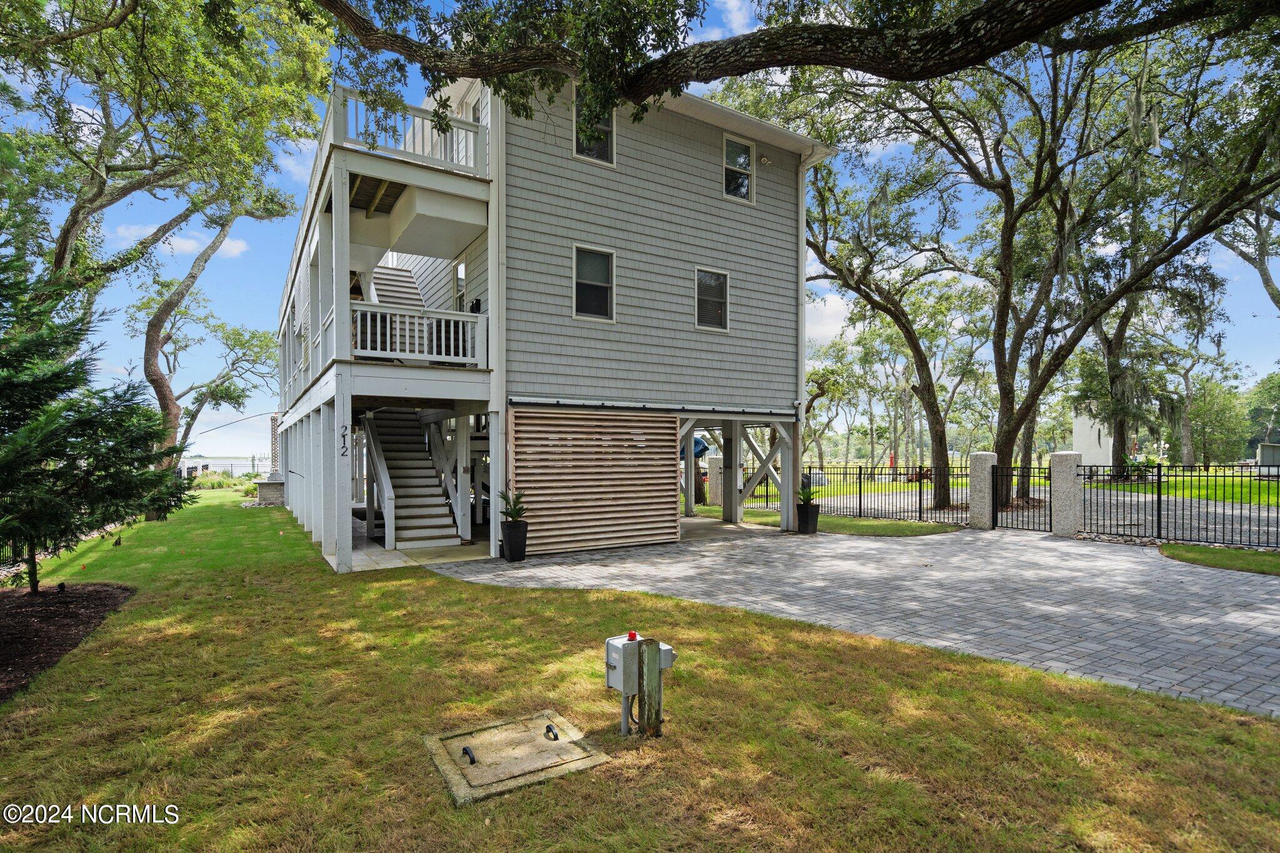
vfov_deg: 70.4
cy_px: 426
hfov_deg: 93.3
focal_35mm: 17
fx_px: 604
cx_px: 640
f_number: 4
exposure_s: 1/1000
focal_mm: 17
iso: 320
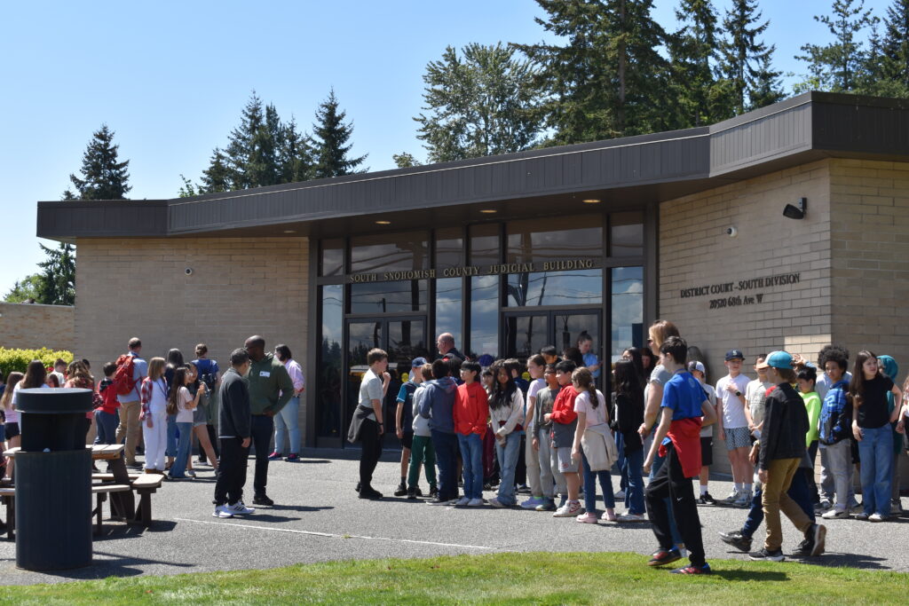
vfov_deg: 23.8
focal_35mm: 57
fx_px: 1439
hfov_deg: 35.0
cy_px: 303
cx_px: 454
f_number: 8
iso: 100
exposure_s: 1/200
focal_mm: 38
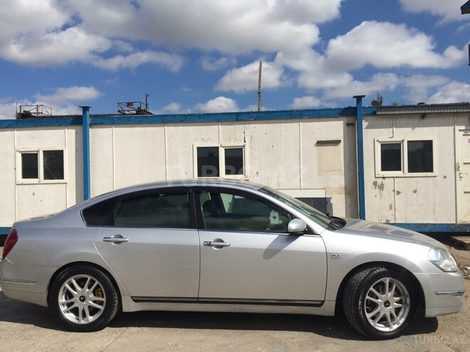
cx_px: 235
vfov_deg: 48.2
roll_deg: +0.9
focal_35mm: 29
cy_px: 176
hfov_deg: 61.7
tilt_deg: +0.0
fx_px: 394
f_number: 2.2
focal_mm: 4.15
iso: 40
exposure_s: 1/4115
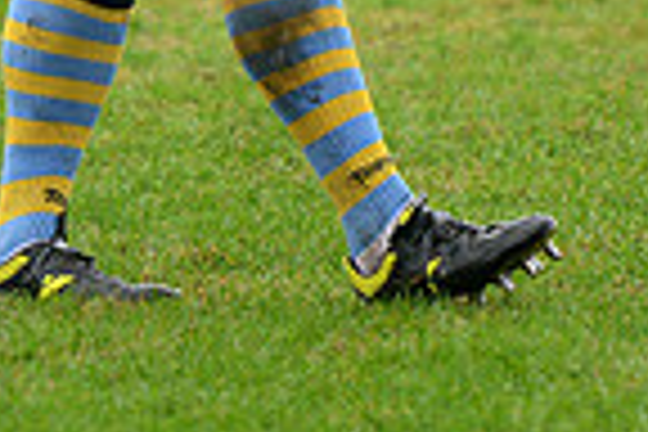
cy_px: -407
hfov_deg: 2.6
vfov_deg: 1.7
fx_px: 14507
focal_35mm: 806
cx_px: 243
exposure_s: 1/500
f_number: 2.8
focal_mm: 200
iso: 1000
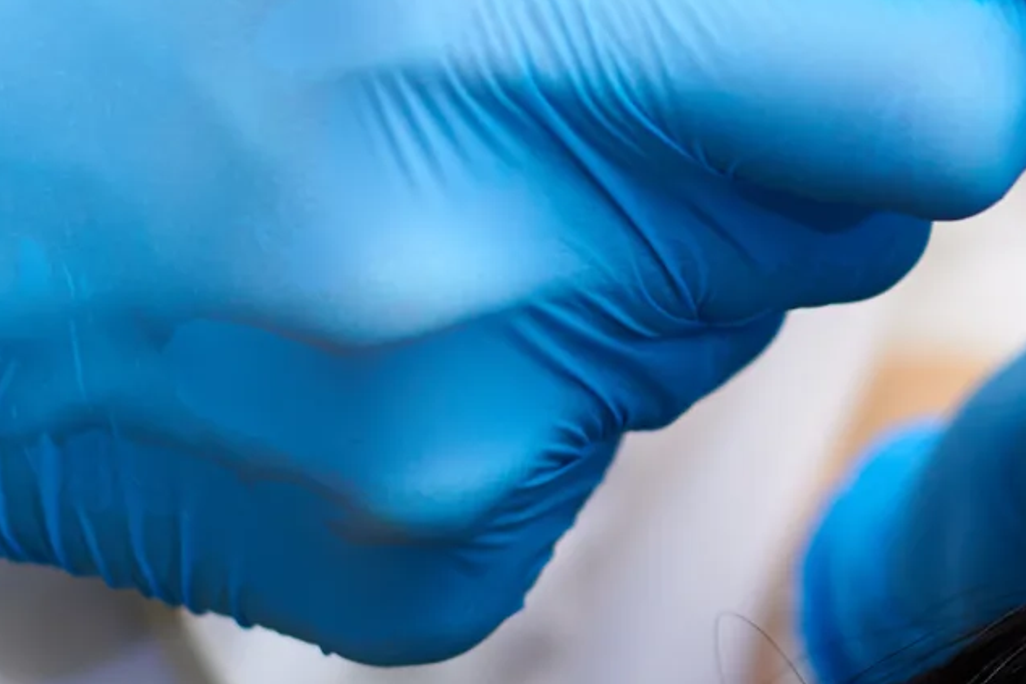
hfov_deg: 9.9
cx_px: 1500
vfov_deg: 6.8
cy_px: 436
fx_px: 5758
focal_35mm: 202
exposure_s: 1/100
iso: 400
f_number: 2.8
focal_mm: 50
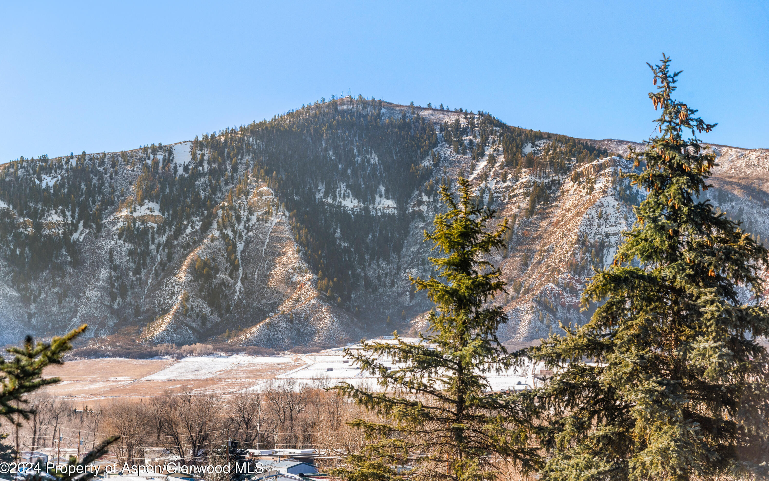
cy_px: 233
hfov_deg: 25.8
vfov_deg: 16.3
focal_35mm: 80
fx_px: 1677
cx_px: 384
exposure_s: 1/200
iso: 100
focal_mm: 78
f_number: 7.1
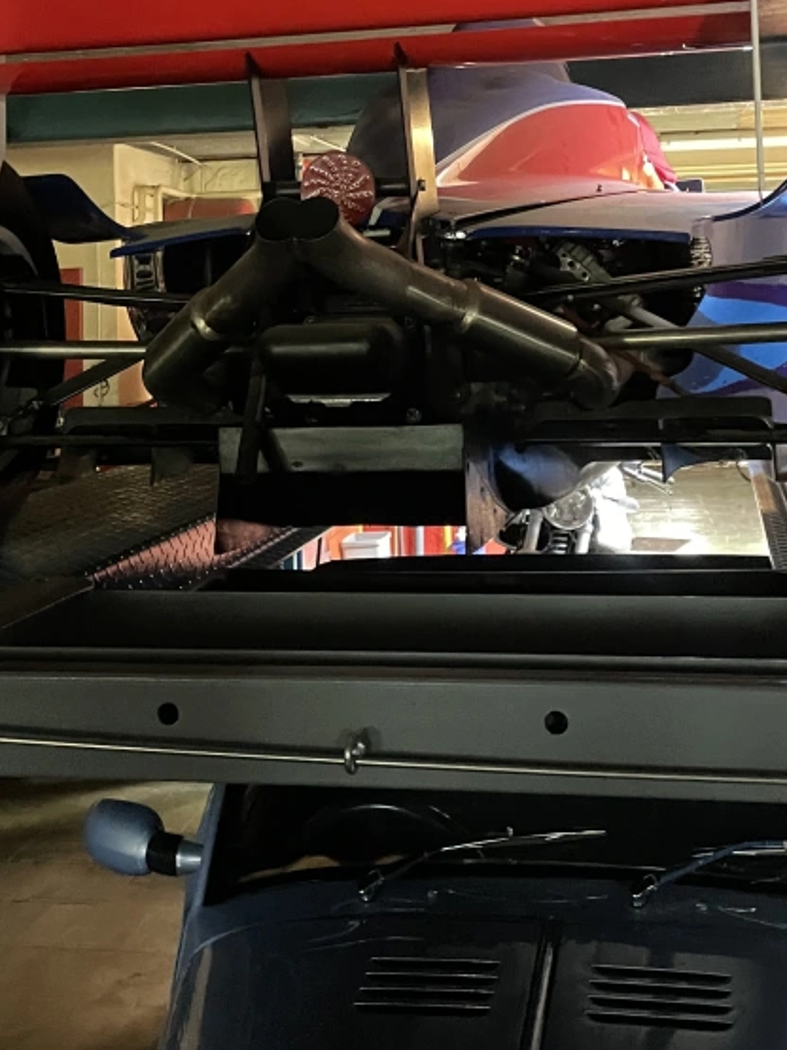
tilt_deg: +3.4
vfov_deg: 37.0
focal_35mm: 50
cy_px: 224
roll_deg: +1.2
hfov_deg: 29.1
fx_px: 1516
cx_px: 401
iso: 1000
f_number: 1.6
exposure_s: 1/27
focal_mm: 4.2
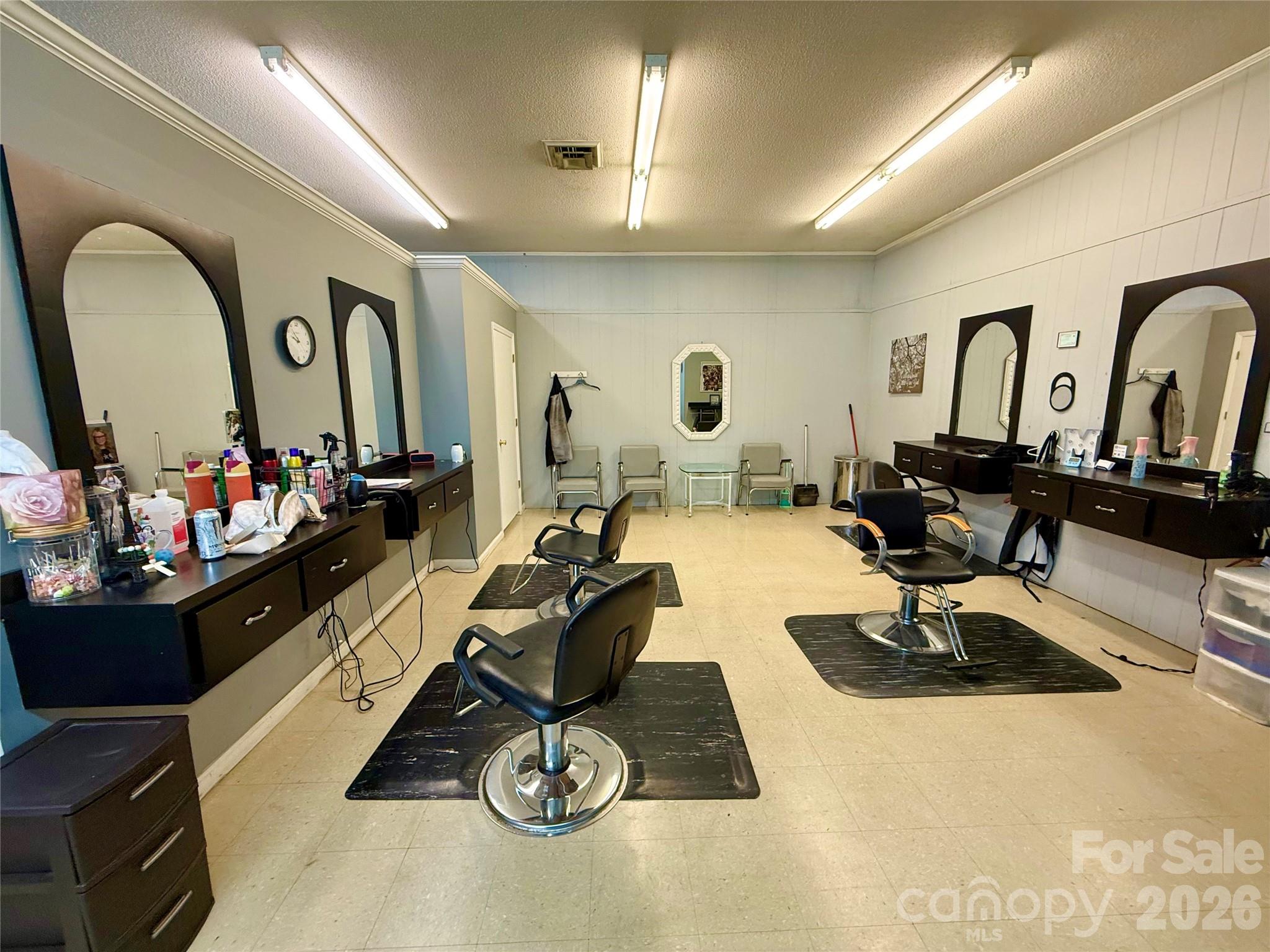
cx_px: 635
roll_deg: +0.6
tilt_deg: -10.5
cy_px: 476
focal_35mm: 14
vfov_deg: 85.7
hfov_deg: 102.1
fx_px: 514
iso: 200
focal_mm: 2.22
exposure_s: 1/60
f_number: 2.2
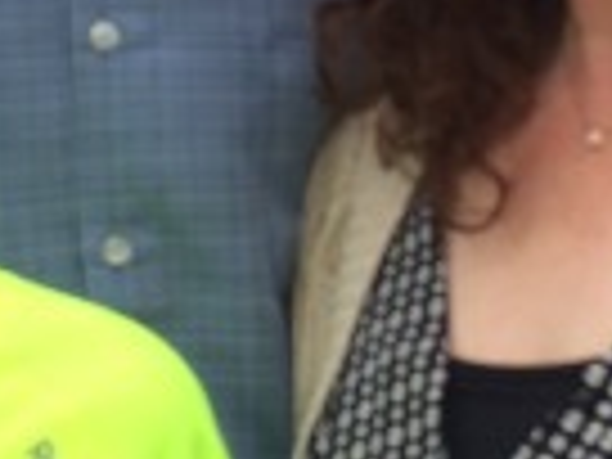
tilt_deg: -0.6
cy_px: -112
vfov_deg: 10.7
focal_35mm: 136
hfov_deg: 14.5
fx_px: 2404
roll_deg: +0.7
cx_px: 450
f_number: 2.2
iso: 32
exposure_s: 1/152
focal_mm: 4.15
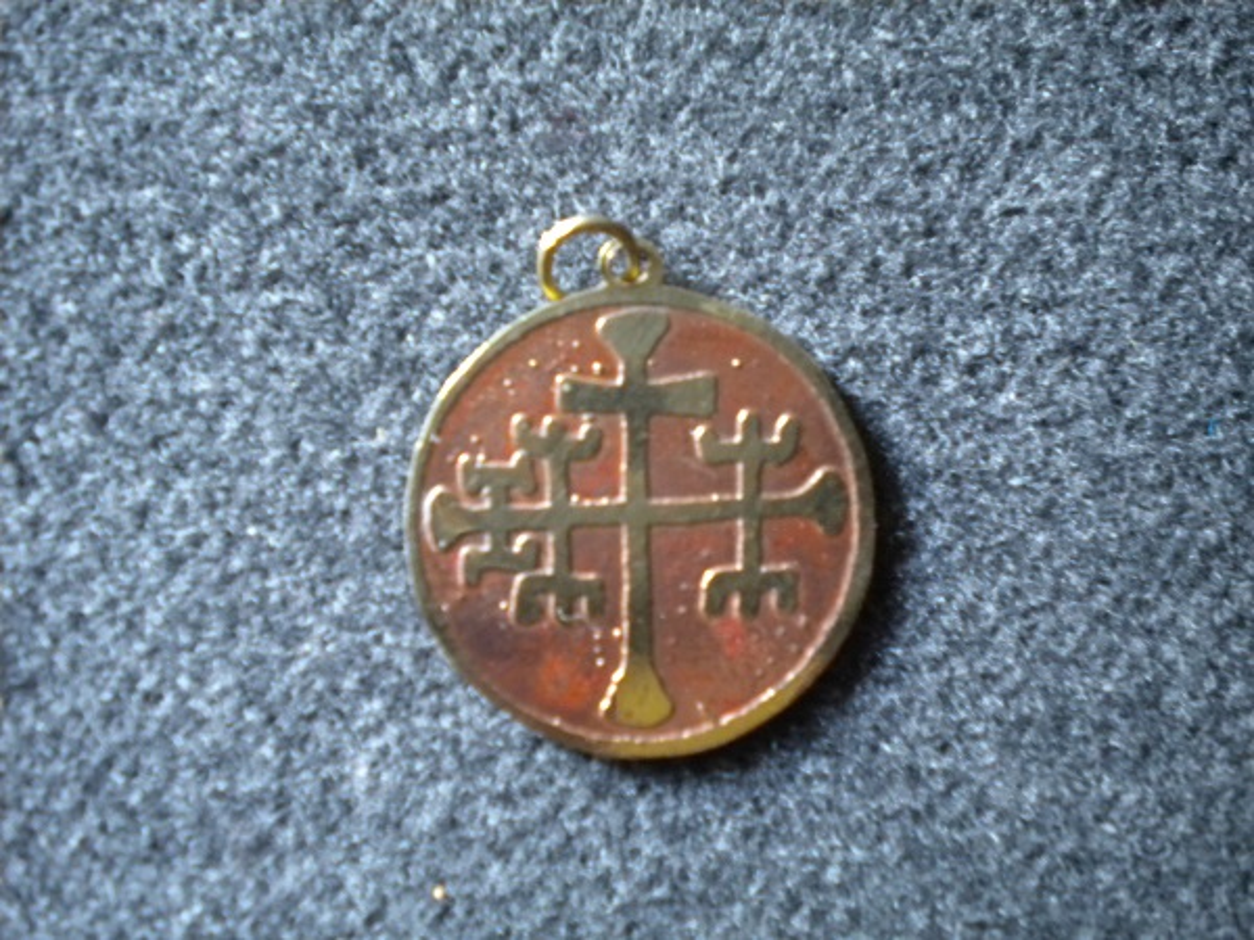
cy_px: 470
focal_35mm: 41
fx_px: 1485
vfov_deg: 35.1
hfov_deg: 45.8
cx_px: 627
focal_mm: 7.4
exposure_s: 1/9.7
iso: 400
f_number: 3.5
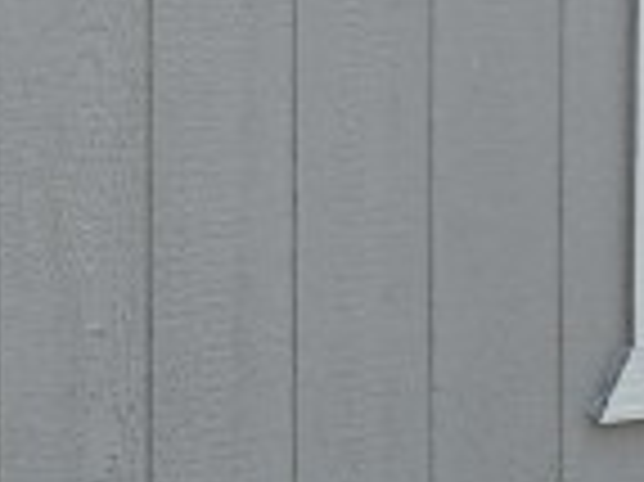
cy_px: 176
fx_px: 3067
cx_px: 185
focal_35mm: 165
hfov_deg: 12.0
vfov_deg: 9.0
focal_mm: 5.4
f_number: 1.8
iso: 80
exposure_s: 1/5399
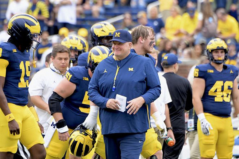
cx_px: 120
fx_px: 3981
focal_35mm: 600
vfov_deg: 2.3
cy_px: 80
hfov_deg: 3.4
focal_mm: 400
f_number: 5.6
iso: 800
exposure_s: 1/500
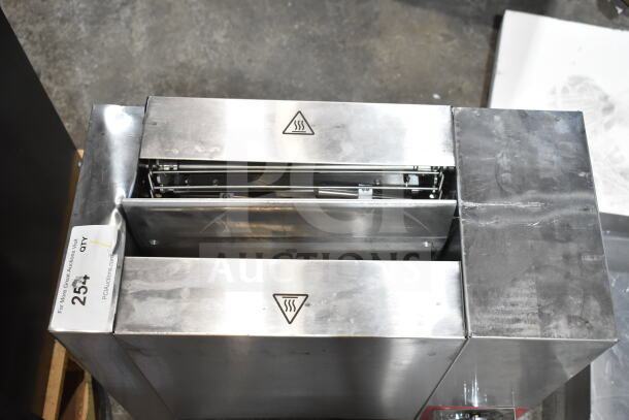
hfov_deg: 46.4
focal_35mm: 42
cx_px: 314
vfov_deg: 31.9
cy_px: 210
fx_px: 734
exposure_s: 1/125
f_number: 5.6
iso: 1600
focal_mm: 28
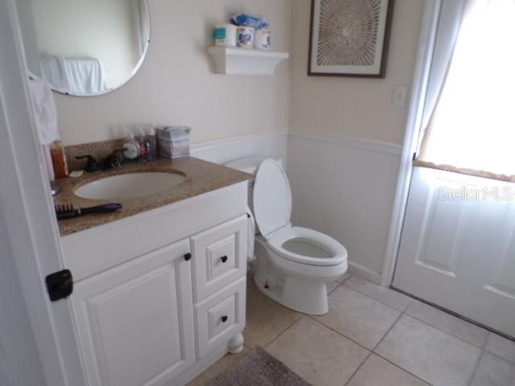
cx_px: 258
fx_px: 357
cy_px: 193
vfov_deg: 56.8
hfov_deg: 71.6
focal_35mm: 24
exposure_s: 1/34
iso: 150
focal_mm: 4.3
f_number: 3
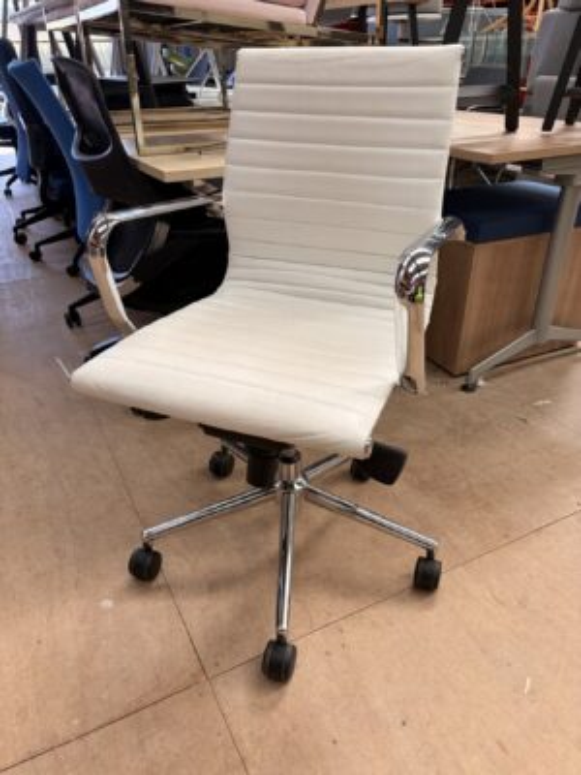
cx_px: 290
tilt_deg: -29.6
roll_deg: +0.3
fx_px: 582
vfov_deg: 67.3
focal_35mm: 26
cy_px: 388
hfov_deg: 53.1
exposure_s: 1/295
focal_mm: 5.96
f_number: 1.6
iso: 40
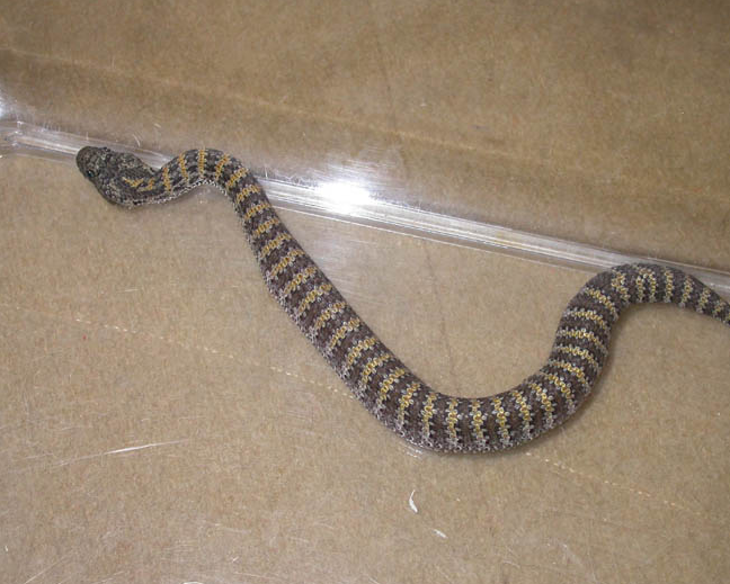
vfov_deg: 19.7
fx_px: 1686
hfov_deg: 24.4
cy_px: 292
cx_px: 384
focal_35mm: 78
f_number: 3.4
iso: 100
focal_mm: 15.3
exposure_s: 1/60.3
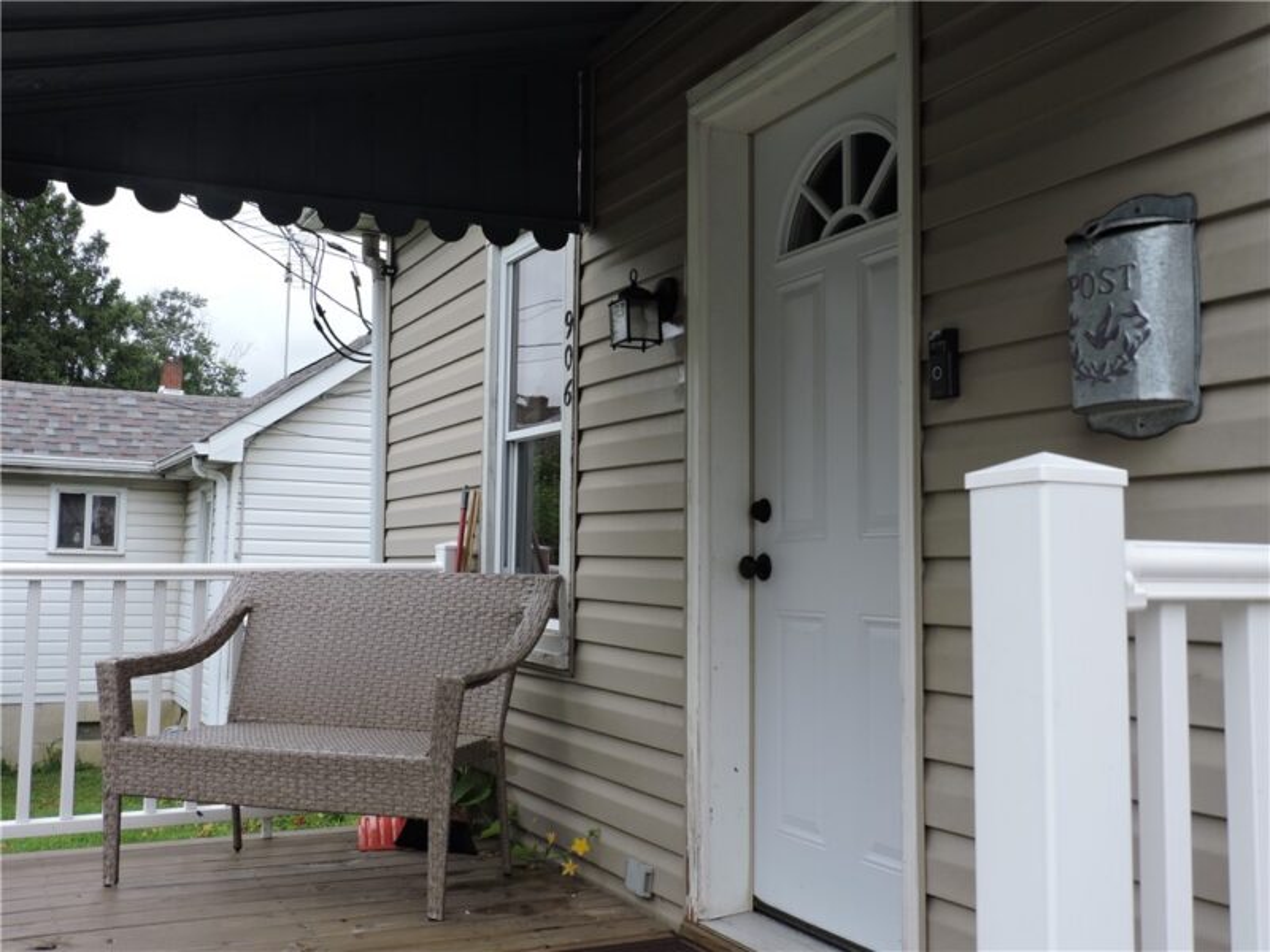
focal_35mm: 35
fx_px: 1284
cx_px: 635
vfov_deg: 40.7
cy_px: 476
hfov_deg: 52.6
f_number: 3.3
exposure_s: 1/640
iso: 100
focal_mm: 6.2
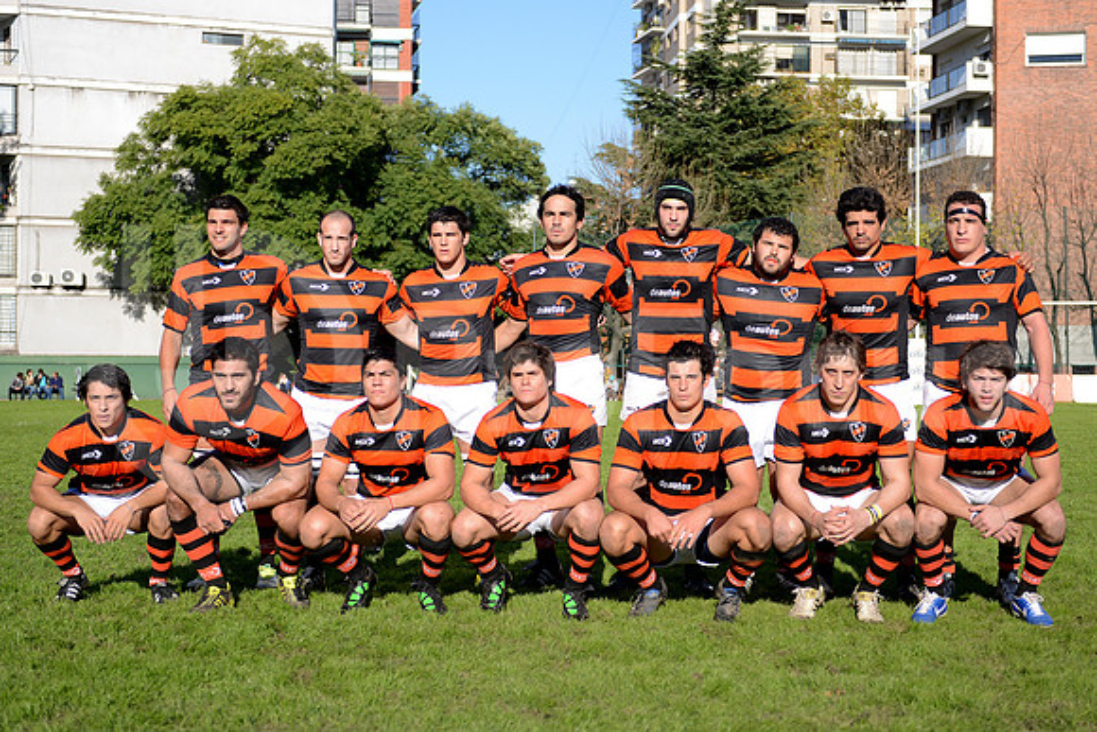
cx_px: 548
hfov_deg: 44.5
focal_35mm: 44
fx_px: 1341
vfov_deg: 30.5
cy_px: 366
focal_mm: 44
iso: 250
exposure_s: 1/4000
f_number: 2.8
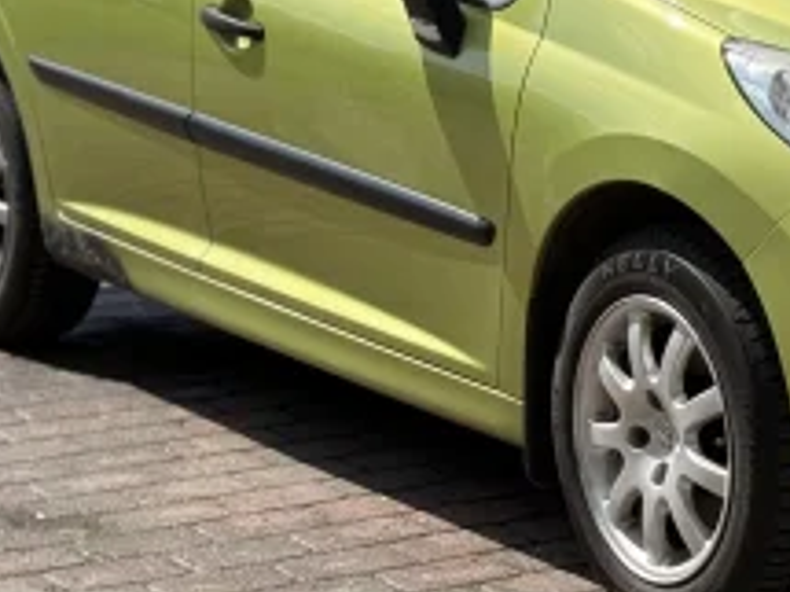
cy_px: 81
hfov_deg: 13.6
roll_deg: -0.6
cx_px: 808
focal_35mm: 143
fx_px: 3262
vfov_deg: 10.3
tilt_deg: -6.4
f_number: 1.78
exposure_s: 1/5208
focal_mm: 6.76
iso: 64
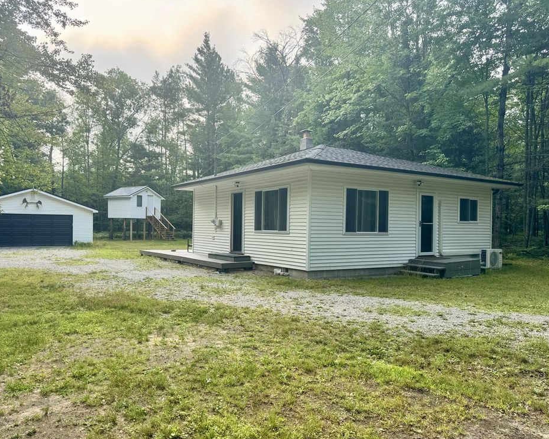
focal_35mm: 26
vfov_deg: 54.9
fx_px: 422
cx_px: 246
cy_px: 225
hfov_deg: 65.9
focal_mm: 6.76
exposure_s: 1/1076
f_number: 1.78
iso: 80
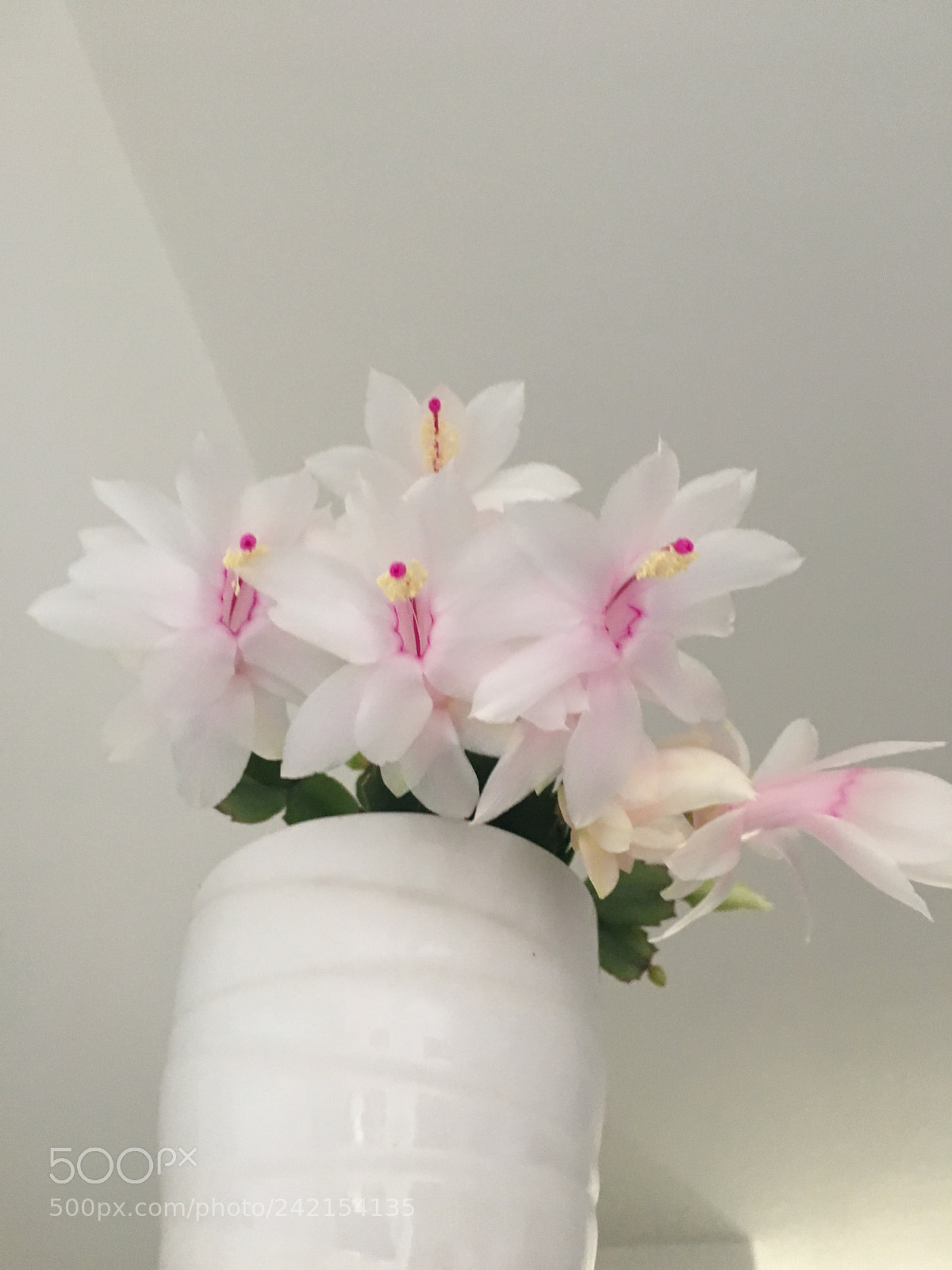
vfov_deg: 61.7
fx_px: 1063
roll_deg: +2.1
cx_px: 476
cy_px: 635
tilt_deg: +43.1
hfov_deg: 48.2
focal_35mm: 29
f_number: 2.2
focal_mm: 4.15
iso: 160
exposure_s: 1/33
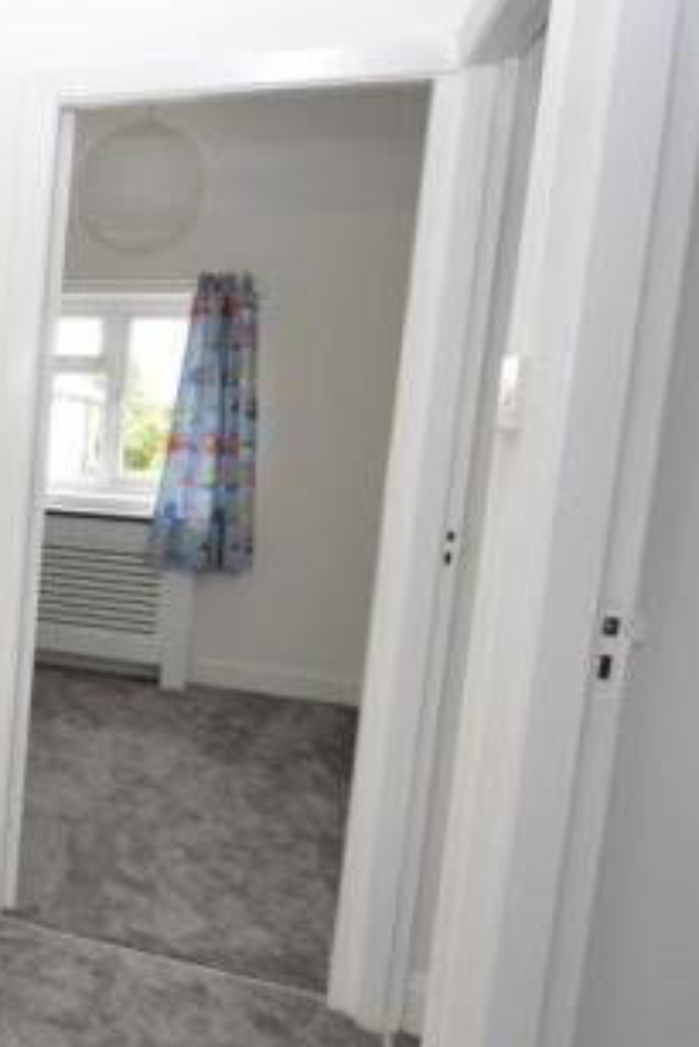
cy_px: 522
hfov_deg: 33.0
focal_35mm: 32
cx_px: -157
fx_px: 931
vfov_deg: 58.7
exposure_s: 1/80
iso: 400
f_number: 4.5
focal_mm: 10
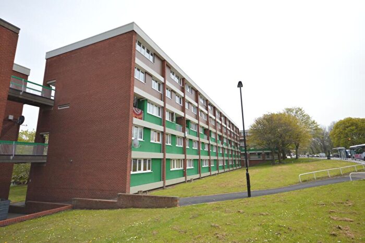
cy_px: 122
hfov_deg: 85.4
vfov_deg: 63.2
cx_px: 182
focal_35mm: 20
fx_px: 198
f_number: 7.1
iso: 100
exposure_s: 1/200
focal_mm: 13
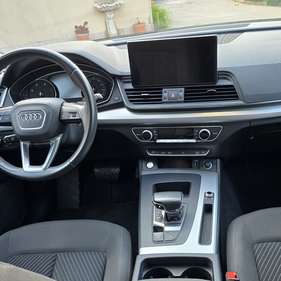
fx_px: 331
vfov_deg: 45.7
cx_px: 146
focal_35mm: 36
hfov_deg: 46.0
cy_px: 173
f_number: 1.7
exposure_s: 1/180
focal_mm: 6.3
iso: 160
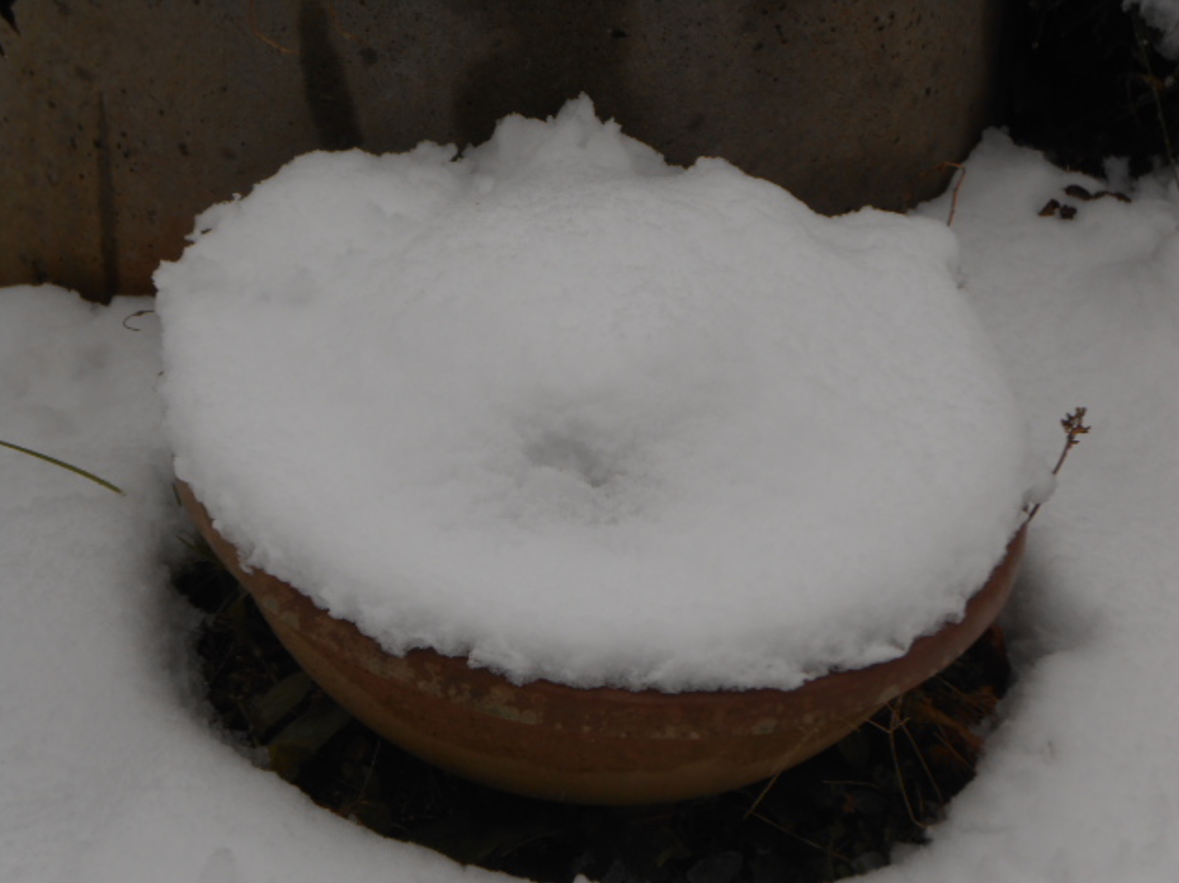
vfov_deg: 14.0
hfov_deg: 18.6
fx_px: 3609
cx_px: 590
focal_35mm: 106
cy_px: 444
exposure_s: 1/320
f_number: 5
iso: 80
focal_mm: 18.7
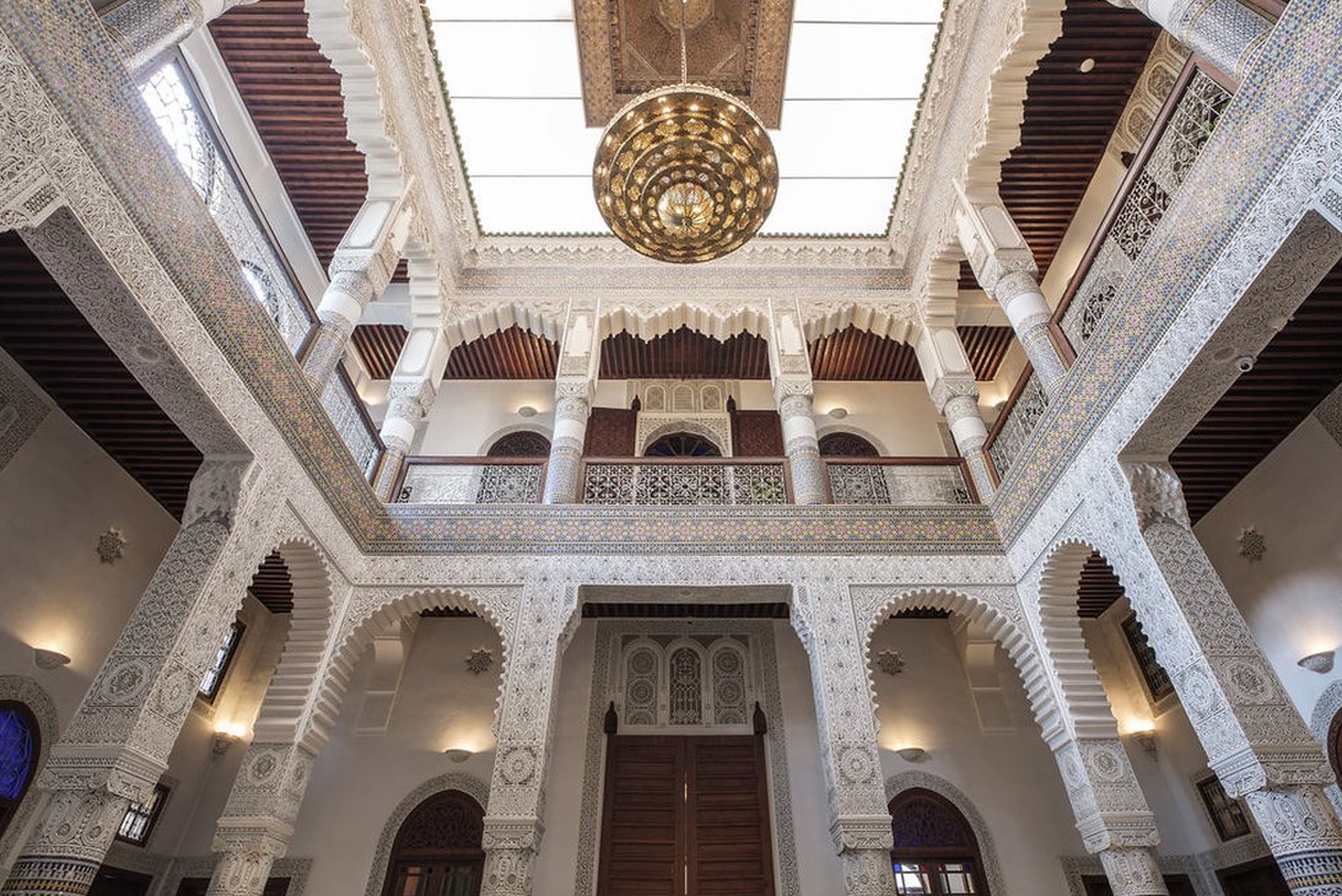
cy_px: 425
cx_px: 681
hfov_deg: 90.0
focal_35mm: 18
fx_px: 671
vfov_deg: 67.4
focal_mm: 11.5
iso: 250
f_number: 6.4
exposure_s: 1/4
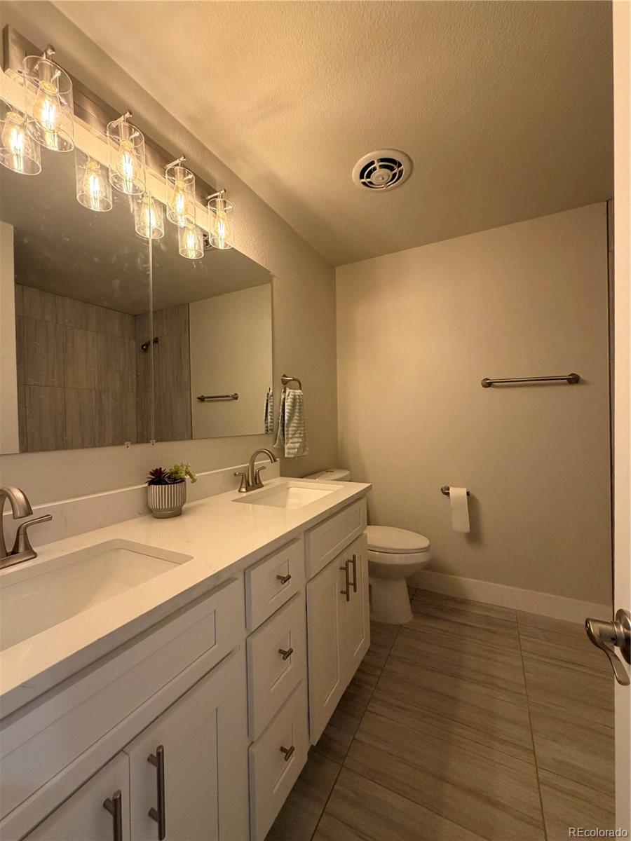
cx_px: 316
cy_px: 420
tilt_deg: -0.2
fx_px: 340
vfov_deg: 102.1
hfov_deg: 85.7
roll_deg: +0.7
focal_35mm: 14
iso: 320
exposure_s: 1/120
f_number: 2.2
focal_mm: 2.22
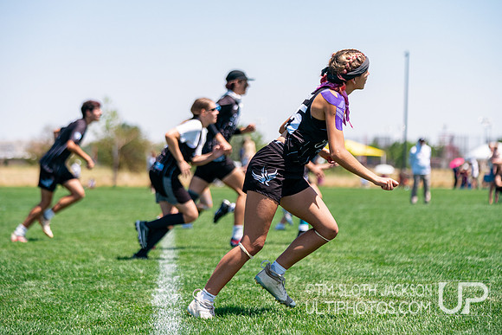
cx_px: 258
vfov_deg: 11.6
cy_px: 142
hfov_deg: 17.4
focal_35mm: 118
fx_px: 1645
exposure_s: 1/8000
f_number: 2.8
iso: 640
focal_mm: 100
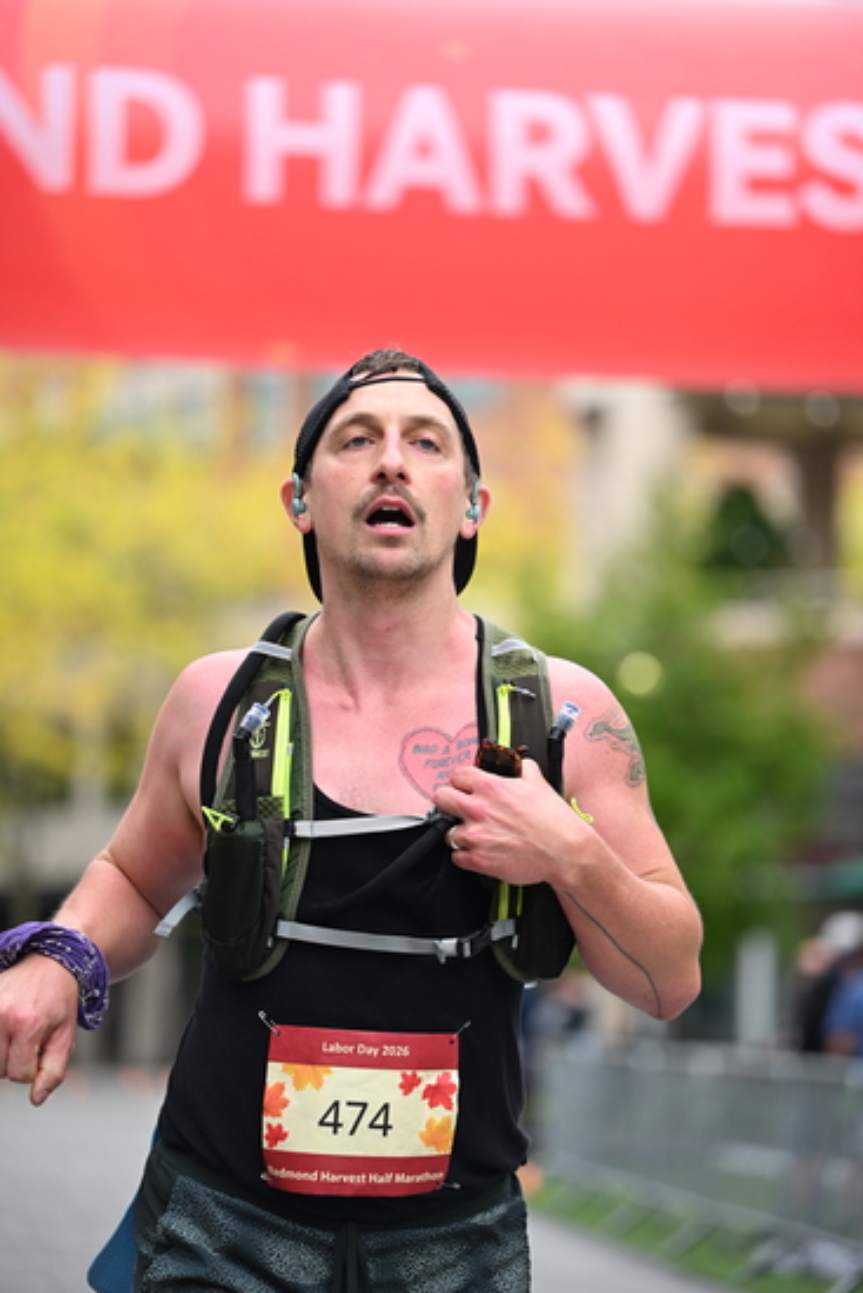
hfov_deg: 11.0
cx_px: 432
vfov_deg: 16.4
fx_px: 4492
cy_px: 646
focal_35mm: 125
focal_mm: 125
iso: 640
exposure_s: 1/2000
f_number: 2.8
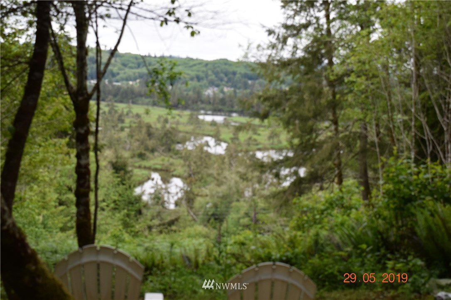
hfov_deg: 35.1
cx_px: 226
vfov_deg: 23.8
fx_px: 714
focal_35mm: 57
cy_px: 150
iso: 400
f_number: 8
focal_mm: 38
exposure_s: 1/200
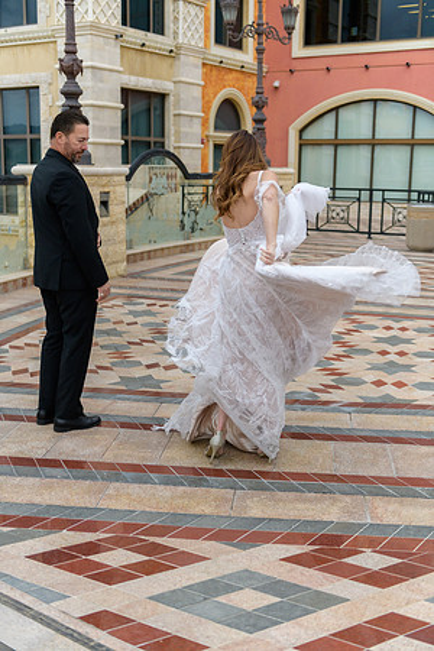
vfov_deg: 46.4
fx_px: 759
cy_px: 326
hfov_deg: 31.9
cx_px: 217
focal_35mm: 42
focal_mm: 42
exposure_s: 1/3200
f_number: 2.8
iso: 400
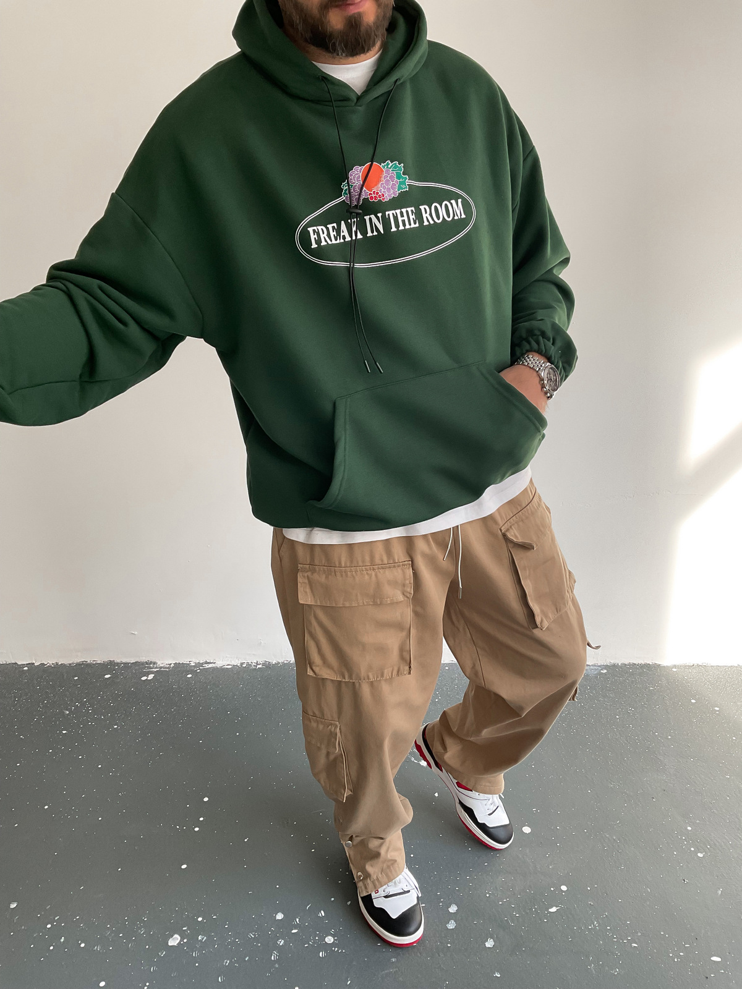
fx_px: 829
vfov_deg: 61.7
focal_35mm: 29
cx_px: 371
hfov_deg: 48.2
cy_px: 494
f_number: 1.8
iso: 50
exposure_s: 1/120
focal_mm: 3
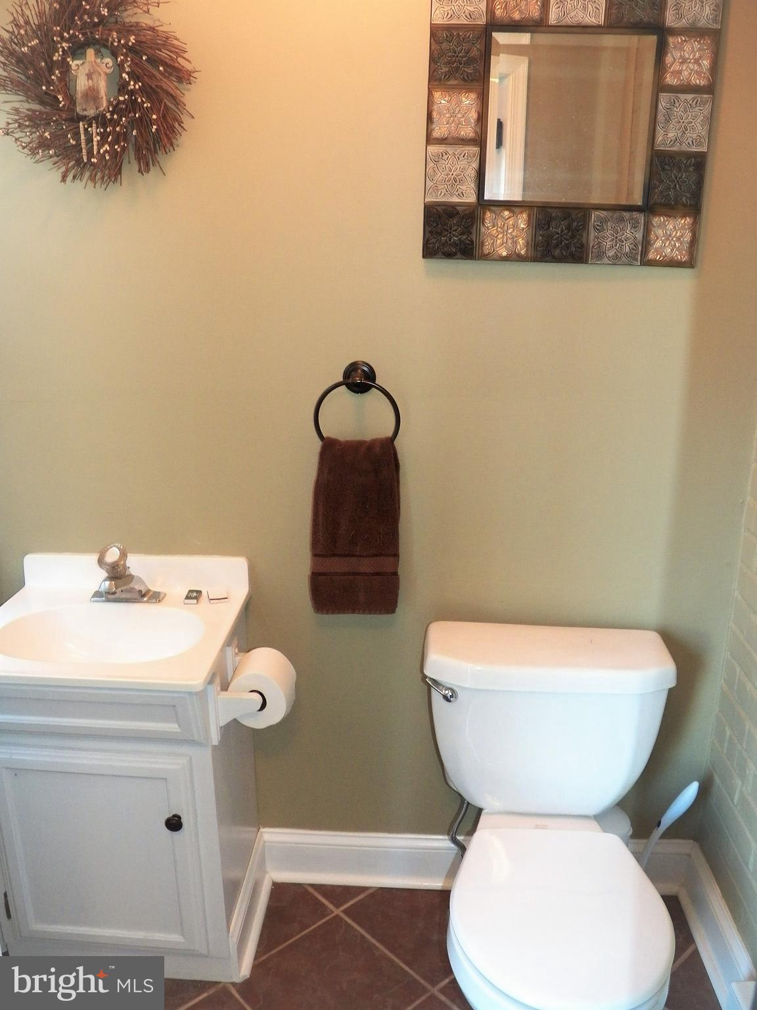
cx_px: 378
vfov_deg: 63.4
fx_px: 816
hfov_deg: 49.7
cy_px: 505
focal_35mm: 28
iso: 400
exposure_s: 1/30
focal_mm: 4.9
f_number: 2.8
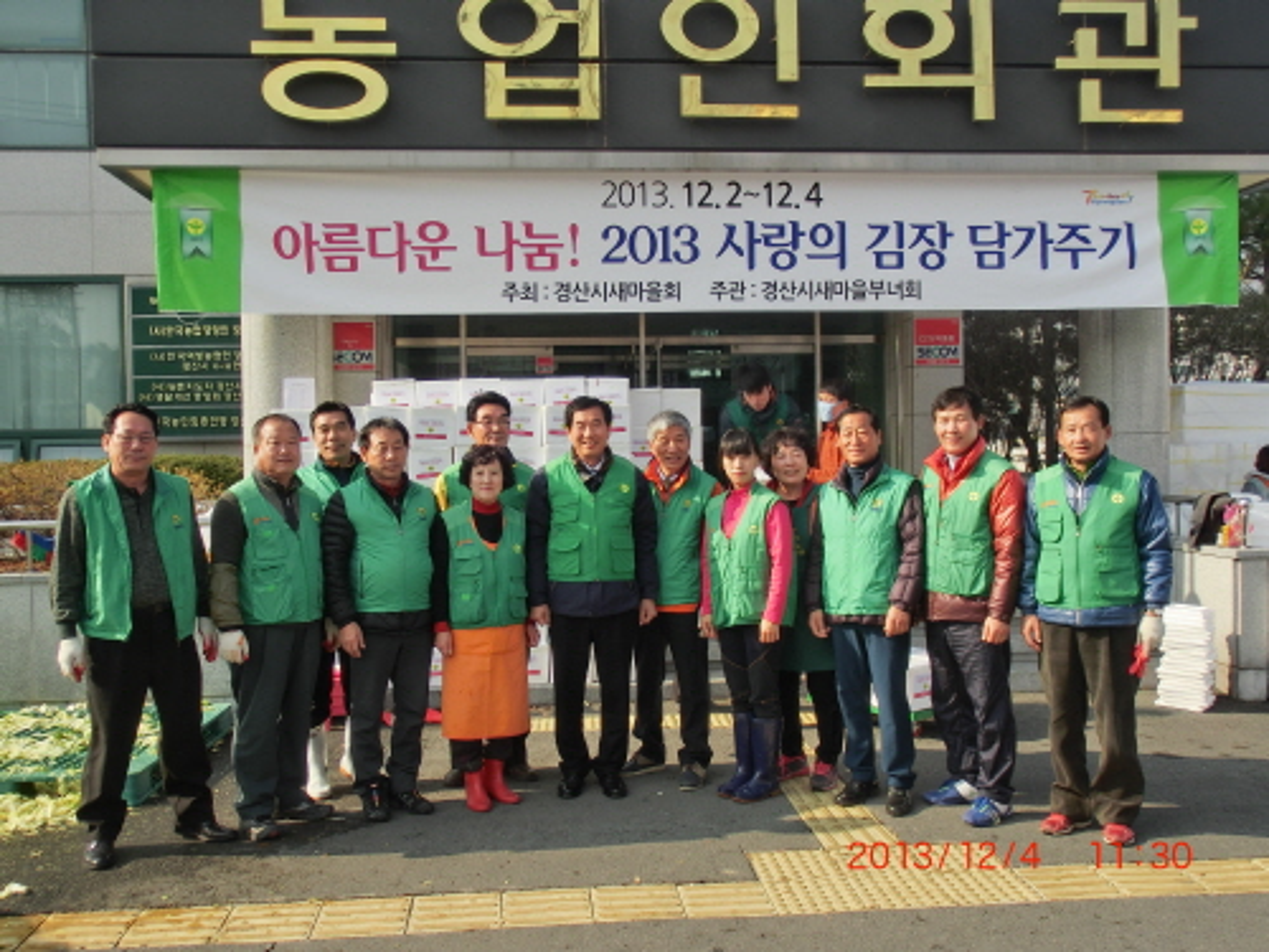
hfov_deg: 55.4
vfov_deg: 42.9
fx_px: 1210
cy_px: 476
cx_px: 634
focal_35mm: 33
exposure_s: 1/640
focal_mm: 5.86
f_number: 3.7
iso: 100
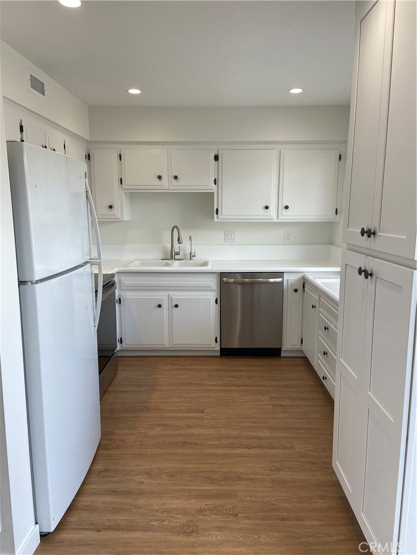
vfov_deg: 67.3
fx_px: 418
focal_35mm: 26
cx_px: 208
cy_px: 278
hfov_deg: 53.1
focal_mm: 4.25
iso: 100
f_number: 1.8
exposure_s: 1/121
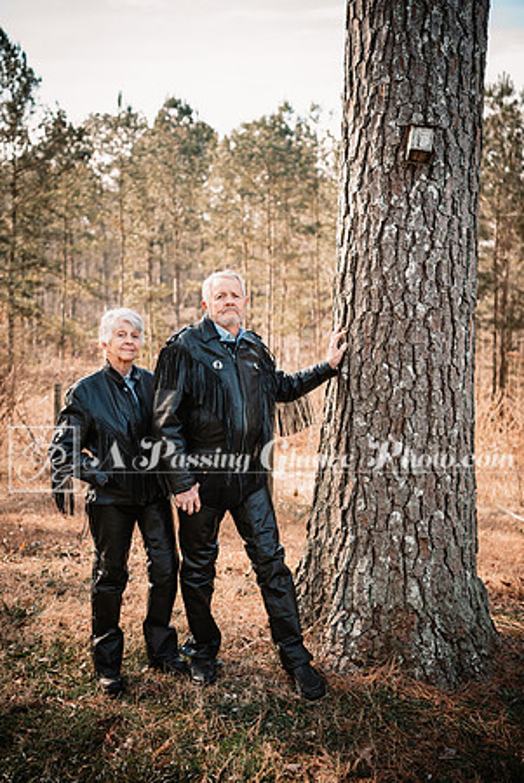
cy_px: 392
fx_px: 1046
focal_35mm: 48
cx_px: 262
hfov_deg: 28.1
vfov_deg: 41.1
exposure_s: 1/1600
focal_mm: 48
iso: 1000
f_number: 3.2
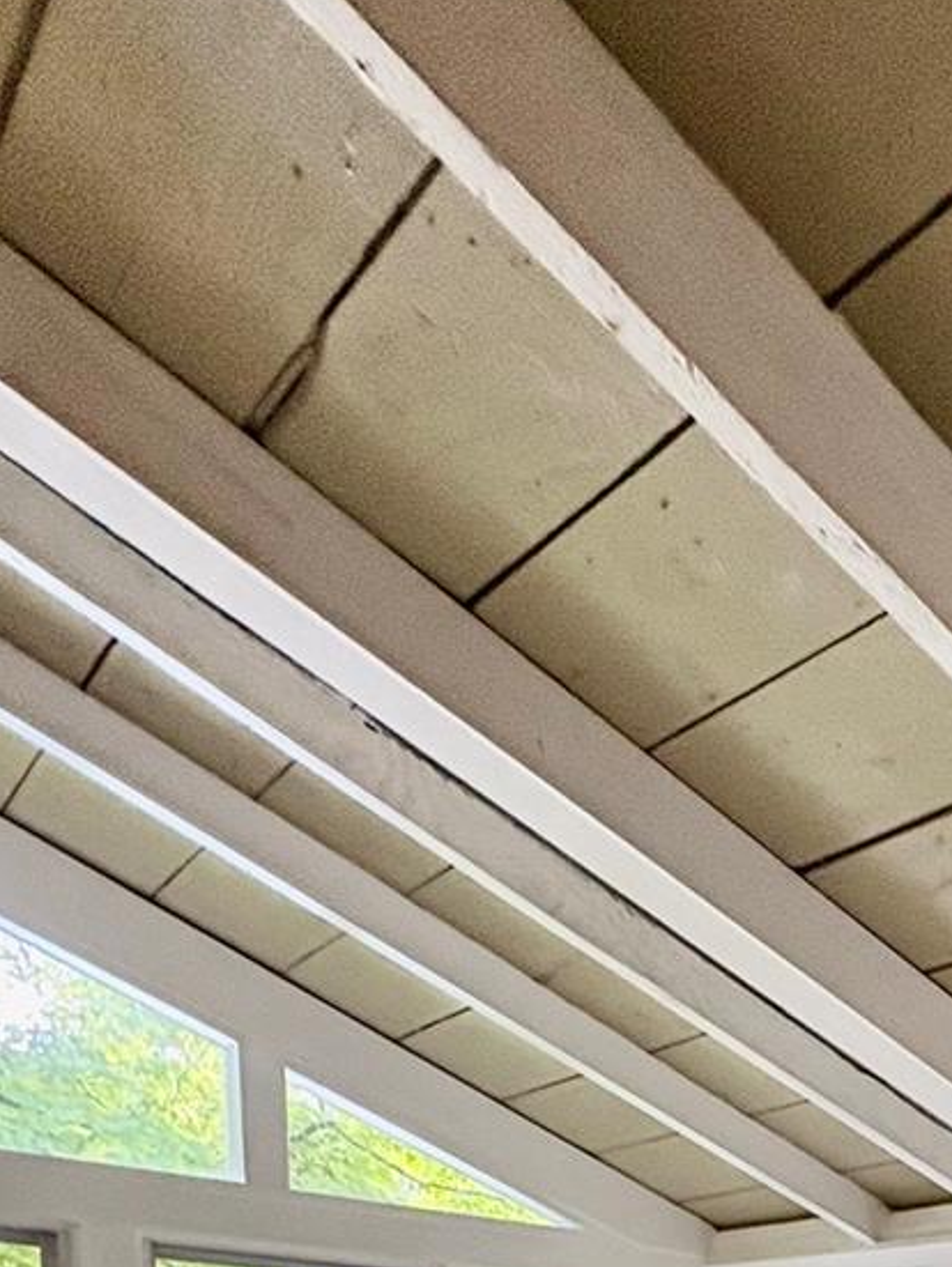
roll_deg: -3.4
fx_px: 1428
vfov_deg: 34.6
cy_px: 1623
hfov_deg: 30.0
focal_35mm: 39
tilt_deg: -7.6
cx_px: 1210
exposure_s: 1/60
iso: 160
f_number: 2.2
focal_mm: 2.22
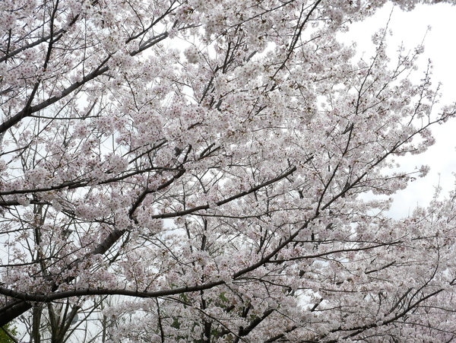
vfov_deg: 31.6
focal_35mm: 46
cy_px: 172
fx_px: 606
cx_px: 228
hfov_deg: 41.2
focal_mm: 23
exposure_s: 1/400
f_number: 8
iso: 200
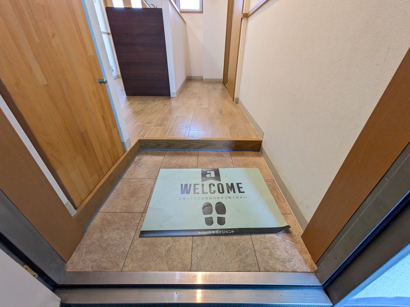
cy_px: 154
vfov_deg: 85.7
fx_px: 166
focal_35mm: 14
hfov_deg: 102.1
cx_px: 205
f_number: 2.2
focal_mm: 1.83
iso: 296
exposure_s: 1/60
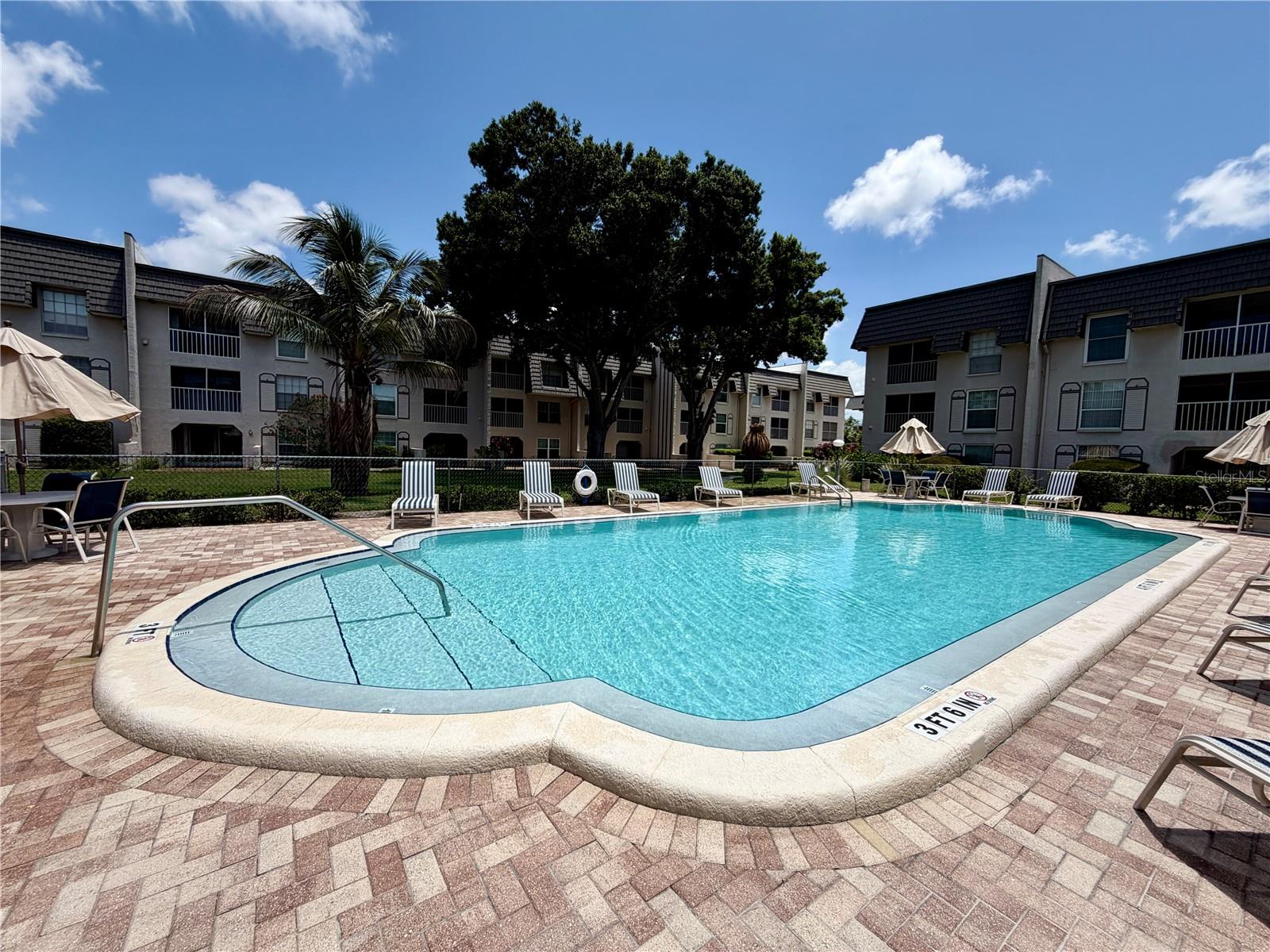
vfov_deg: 85.7
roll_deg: -1.2
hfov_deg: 102.1
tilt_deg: -3.4
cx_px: 635
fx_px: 514
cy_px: 476
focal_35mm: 14
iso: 20
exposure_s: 1/1087
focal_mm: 2.22
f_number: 2.2
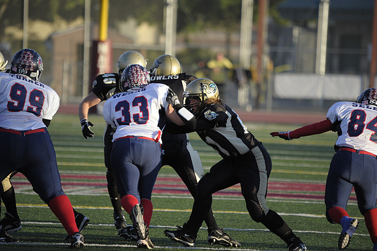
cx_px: 188
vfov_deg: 2.7
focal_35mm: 500
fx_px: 5233
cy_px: 126
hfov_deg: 4.1
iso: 1100
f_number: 6.3
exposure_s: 1/1000
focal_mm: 500
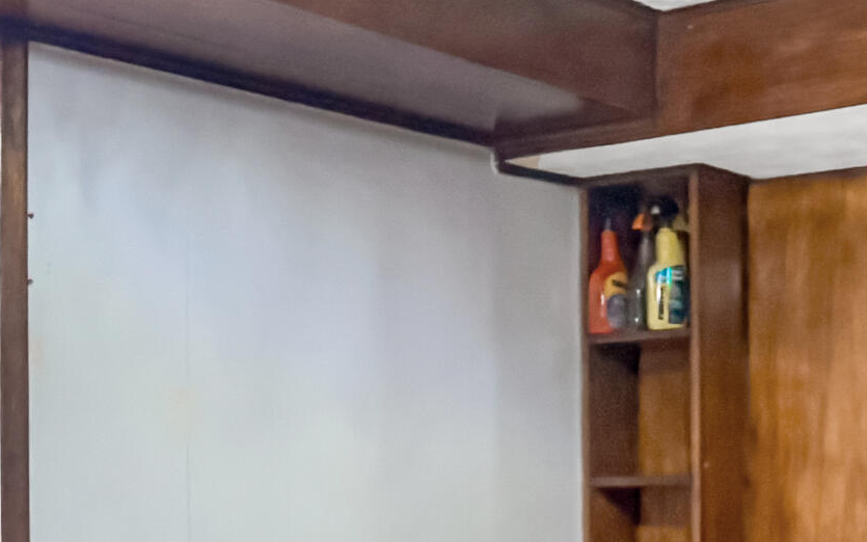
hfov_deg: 21.0
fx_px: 2339
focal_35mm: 99
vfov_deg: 12.8
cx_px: 515
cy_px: 721
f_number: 1.6
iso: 320
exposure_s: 1/60
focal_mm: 5.96
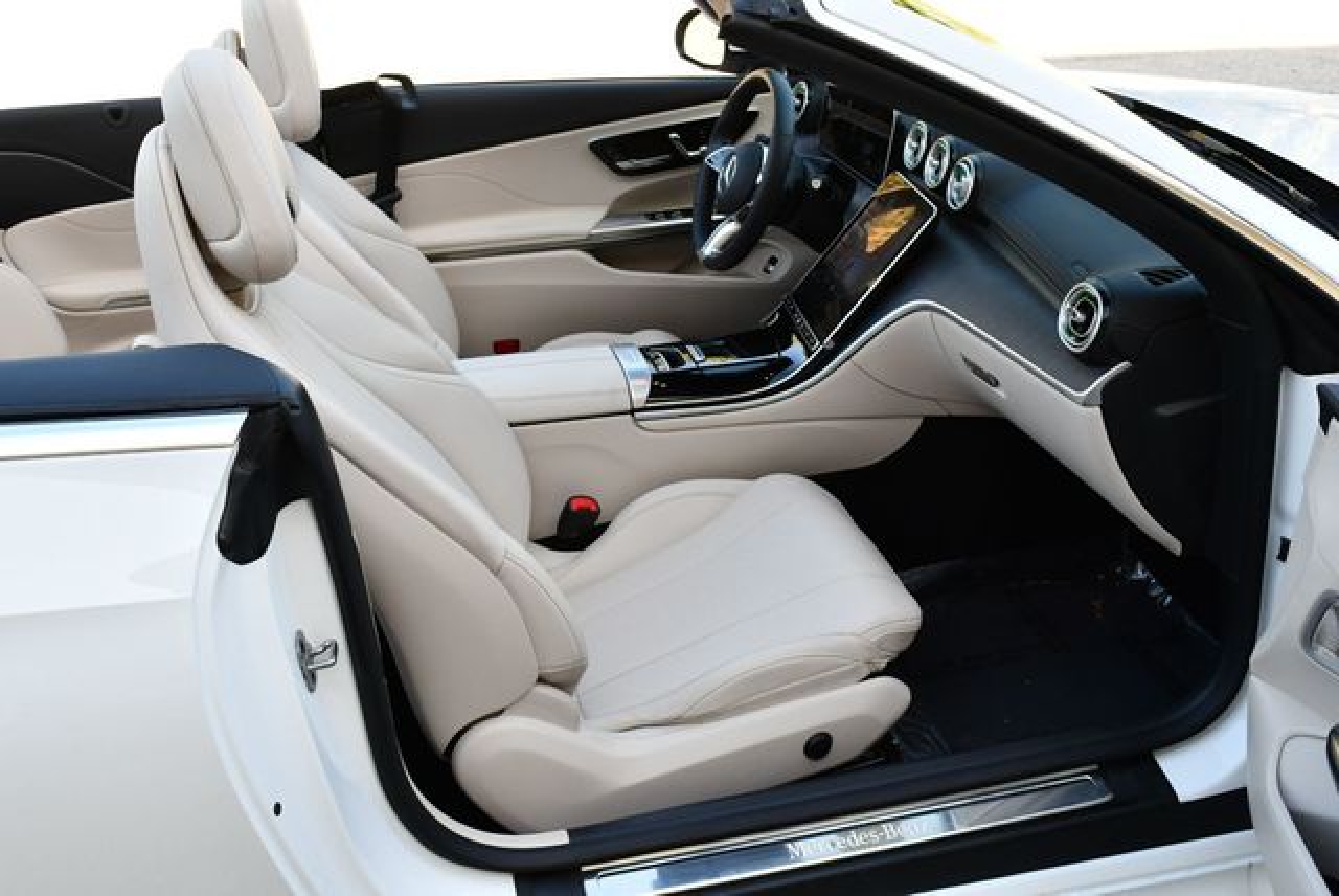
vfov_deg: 36.9
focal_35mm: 36
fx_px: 1340
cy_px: 448
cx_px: 670
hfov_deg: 53.1
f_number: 5.6
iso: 400
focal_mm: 18
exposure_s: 1/250
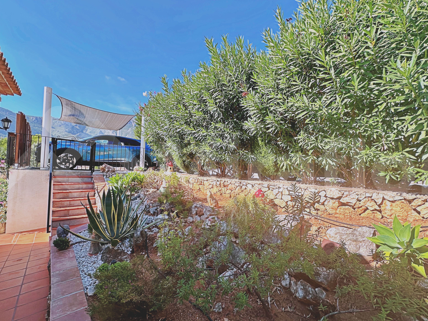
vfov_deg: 81.7
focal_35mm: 15
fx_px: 185
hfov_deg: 98.1
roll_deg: -2.9
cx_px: 221
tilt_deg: +0.9
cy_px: 166
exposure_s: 1/849
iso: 40
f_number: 2.2
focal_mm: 2.22
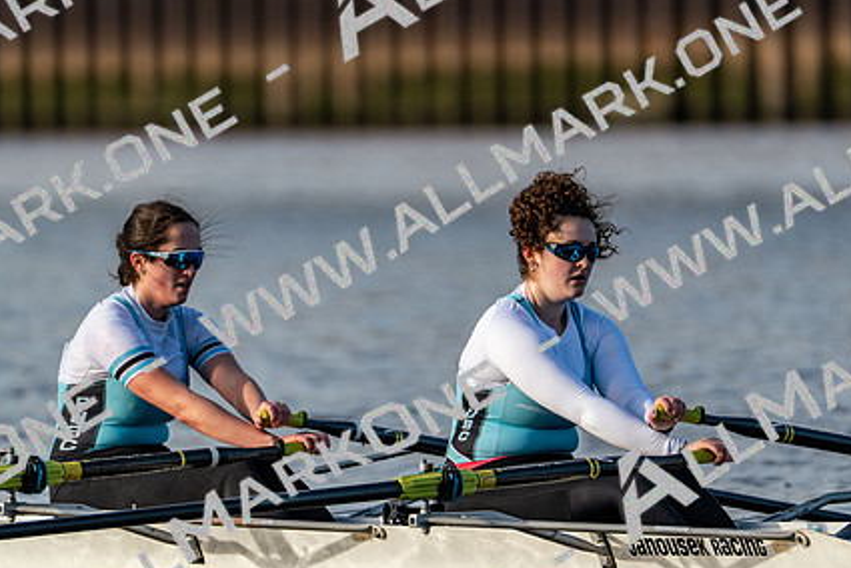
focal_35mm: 819
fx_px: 19373
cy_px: 355
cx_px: 447
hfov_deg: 2.5
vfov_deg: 1.7
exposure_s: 1/2000
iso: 640
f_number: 6.3
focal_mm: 600
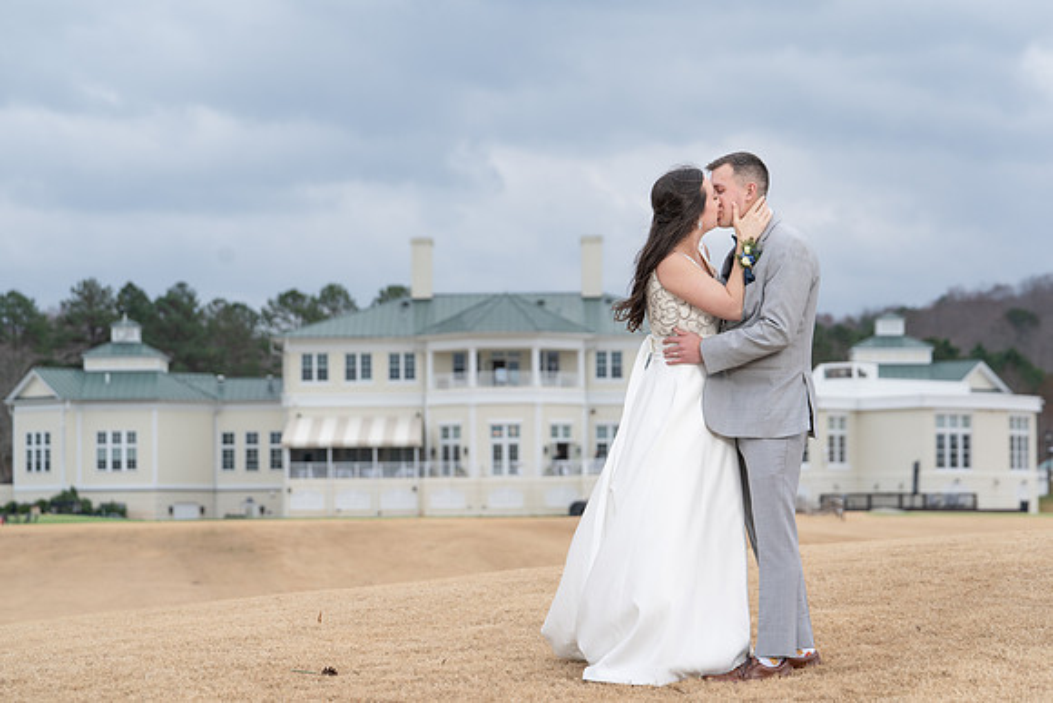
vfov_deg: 10.7
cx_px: 508
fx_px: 3747
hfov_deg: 16.0
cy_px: 364
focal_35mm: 128
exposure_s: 1/250
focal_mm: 122
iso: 320
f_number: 5.6
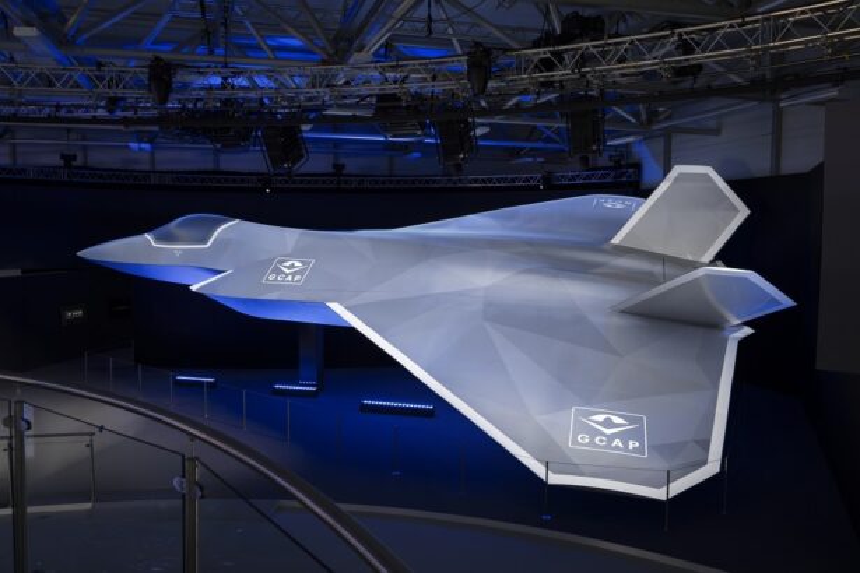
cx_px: 430
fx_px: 693
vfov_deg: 45.0
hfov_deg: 63.7
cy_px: 286
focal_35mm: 29
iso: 800
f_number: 8
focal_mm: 29
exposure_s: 1/13
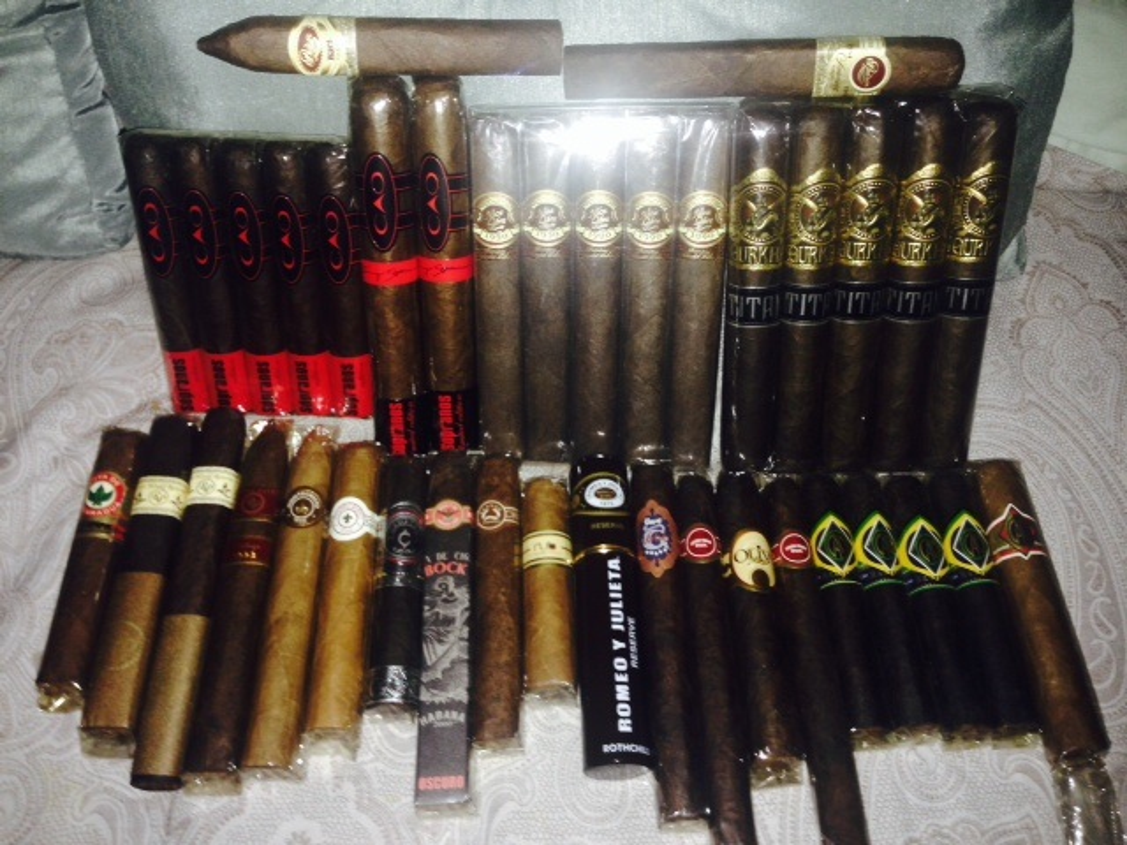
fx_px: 1074
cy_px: 422
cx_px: 564
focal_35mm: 33
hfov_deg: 55.4
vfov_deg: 42.9
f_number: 2.4
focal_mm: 4.12
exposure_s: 1/16
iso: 80
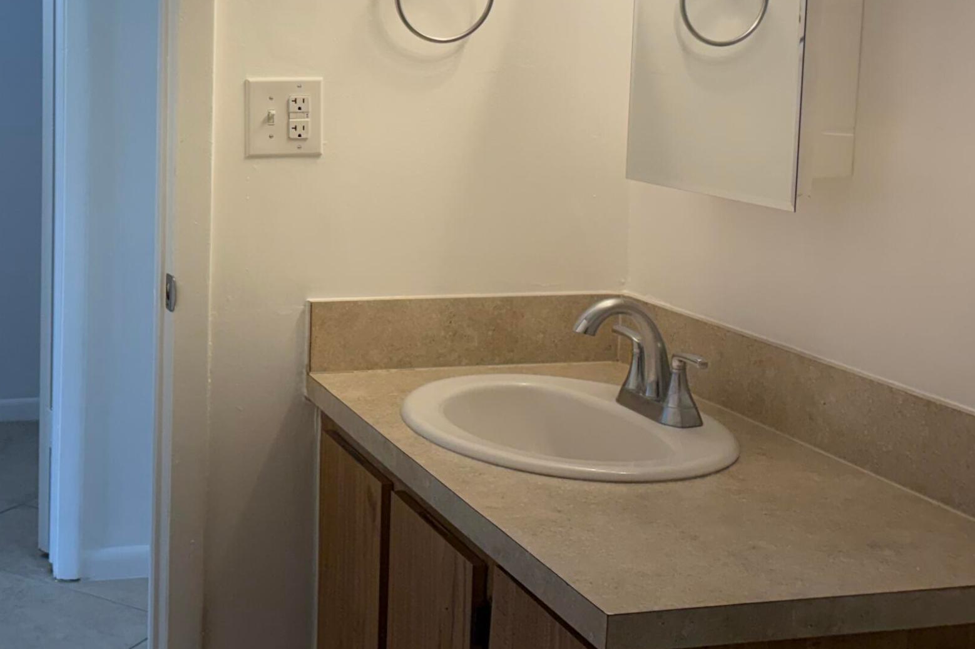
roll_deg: -1.0
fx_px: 1354
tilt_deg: -4.7
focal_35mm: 50
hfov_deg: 38.4
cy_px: 168
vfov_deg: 26.7
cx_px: 225
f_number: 1.6
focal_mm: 5.96
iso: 125
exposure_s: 1/232
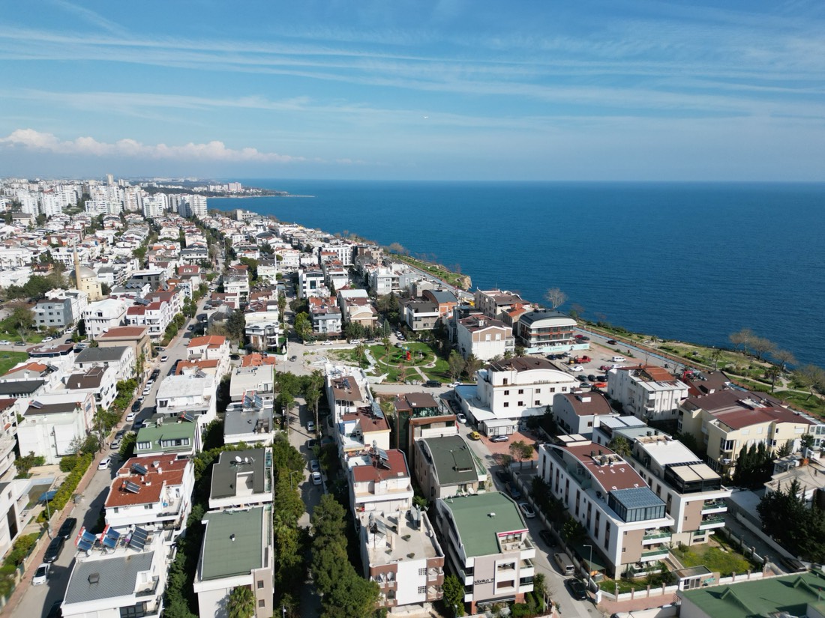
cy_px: 309
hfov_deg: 71.6
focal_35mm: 24
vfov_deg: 56.8
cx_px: 412
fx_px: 572
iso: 200
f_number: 1.7
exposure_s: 1/5000
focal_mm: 6.72
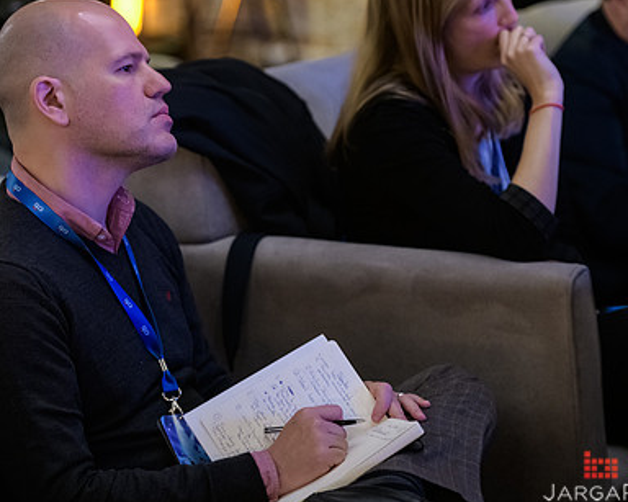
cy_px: 220
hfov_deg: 12.1
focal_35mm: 159
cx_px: 226
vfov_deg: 9.7
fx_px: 2954
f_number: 3.2
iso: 3200
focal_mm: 112
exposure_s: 1/50
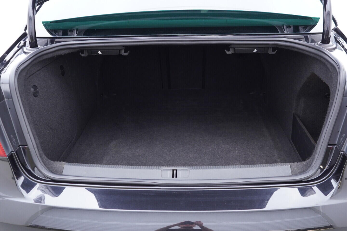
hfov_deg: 53.1
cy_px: 116
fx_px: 347
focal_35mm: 36
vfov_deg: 36.9
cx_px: 174
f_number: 2.8
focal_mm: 24
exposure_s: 1/40
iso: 320
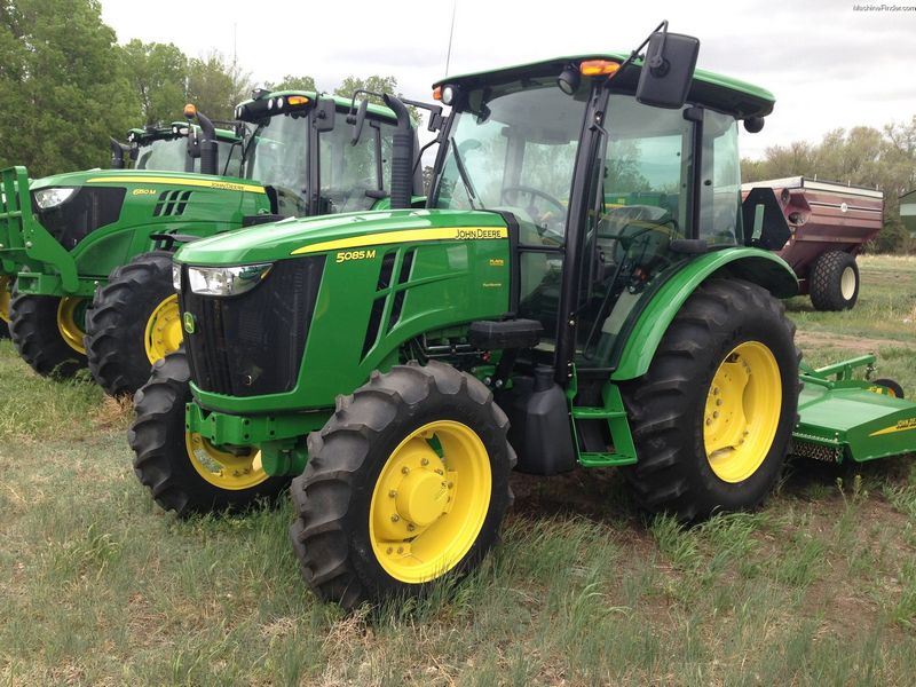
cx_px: 458
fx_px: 873
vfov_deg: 42.9
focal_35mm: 33
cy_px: 344
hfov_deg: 55.4
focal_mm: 4.12
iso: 50
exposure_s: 1/547
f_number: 2.4
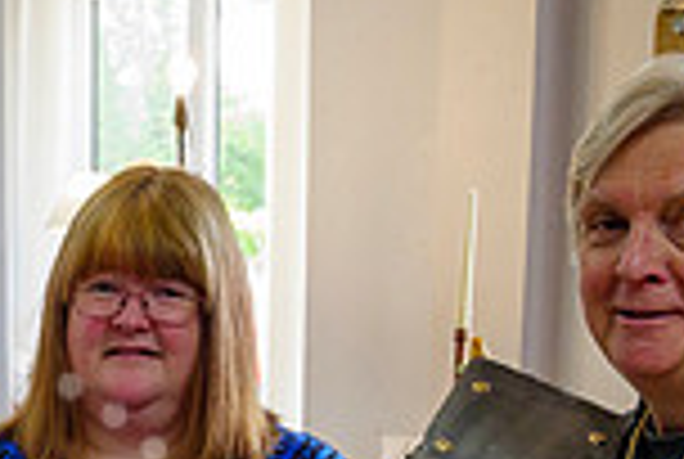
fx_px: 1809
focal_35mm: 95
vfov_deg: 13.8
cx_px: -140
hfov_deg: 20.1
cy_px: 631
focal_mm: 12
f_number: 5
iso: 1000
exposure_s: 1/60
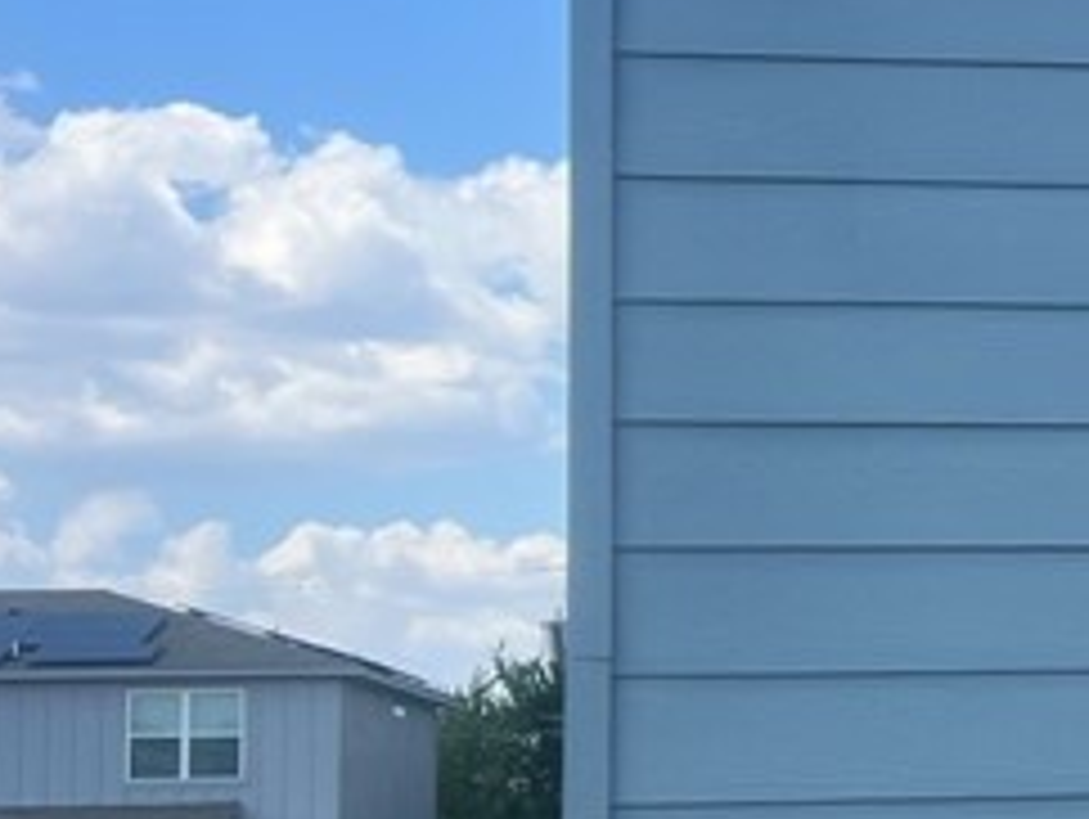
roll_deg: +1.5
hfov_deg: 15.9
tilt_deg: +7.1
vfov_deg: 13.5
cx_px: 1773
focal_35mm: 110
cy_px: 576
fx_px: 3464
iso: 50
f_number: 1.5
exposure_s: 1/3257
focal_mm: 5.7
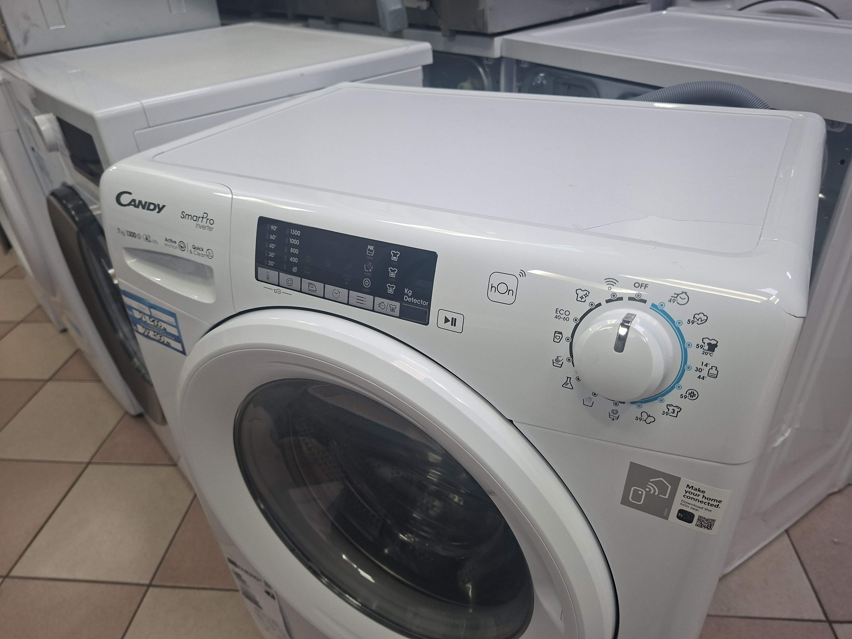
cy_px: 320
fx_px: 566
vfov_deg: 58.9
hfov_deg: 73.9
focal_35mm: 23
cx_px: 426
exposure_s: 1/100
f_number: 1.8
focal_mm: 5.54
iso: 160
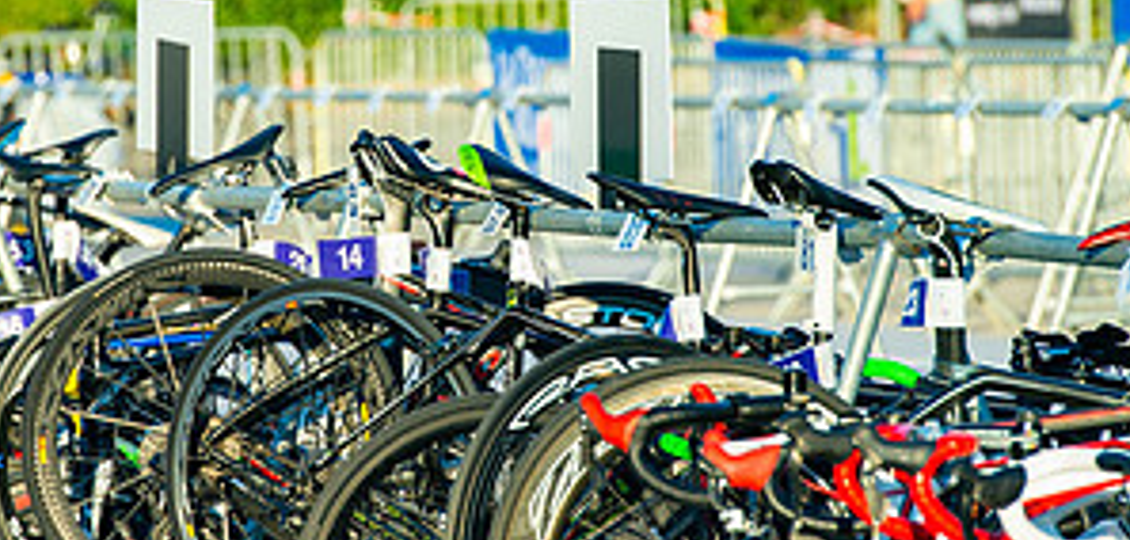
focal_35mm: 431
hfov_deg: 5.2
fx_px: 12476
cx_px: 418
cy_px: 249
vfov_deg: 2.5
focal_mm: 200
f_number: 5.6
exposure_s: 1/200
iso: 100
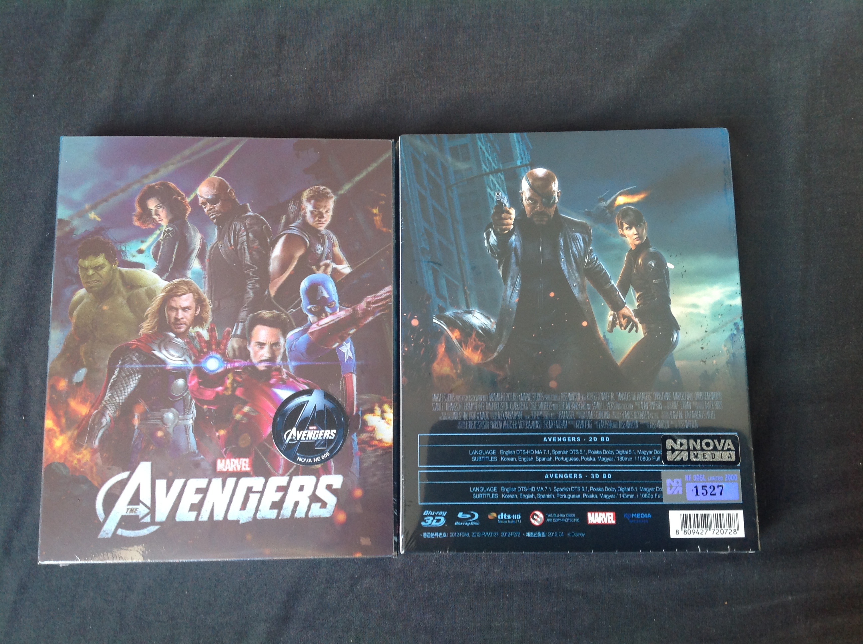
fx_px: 871
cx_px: 432
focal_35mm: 35
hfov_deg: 52.7
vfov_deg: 40.6
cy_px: 322
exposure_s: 1/15
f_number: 2.4
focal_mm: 4.28
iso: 80
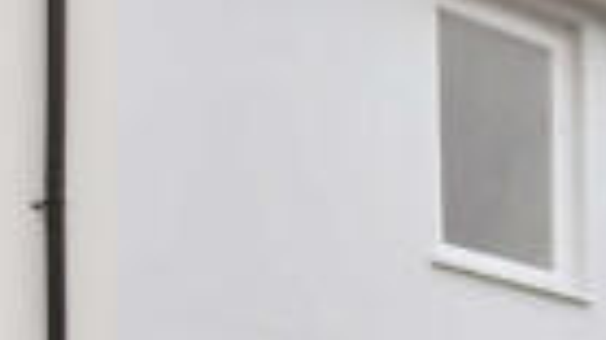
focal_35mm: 86
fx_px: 1381
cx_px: 737
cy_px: 582
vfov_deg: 12.9
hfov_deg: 22.7
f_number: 8
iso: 200
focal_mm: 24
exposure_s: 1/80
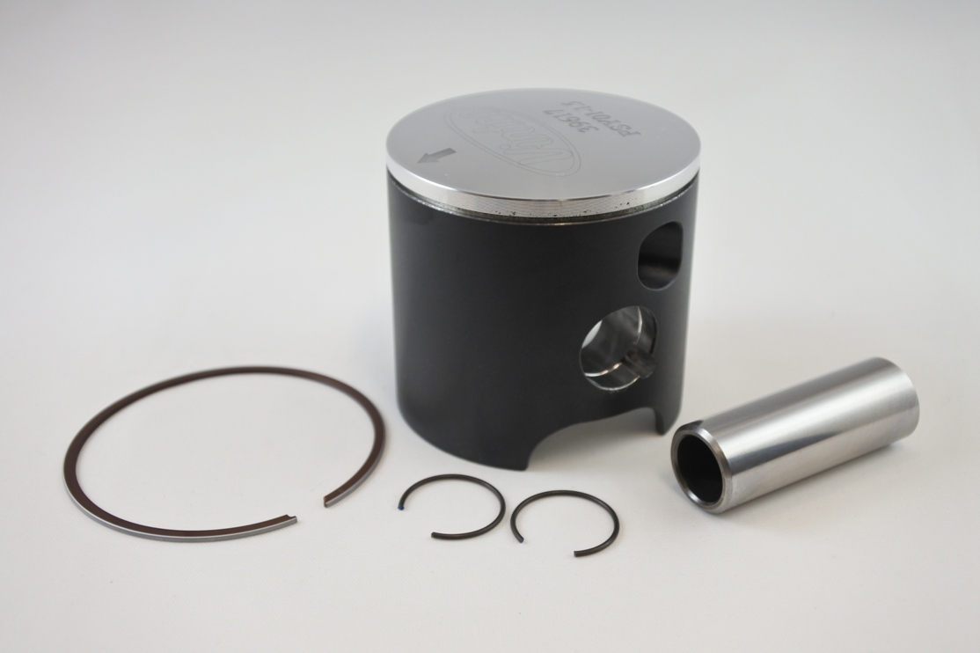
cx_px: 490
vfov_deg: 28.6
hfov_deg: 41.9
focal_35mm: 47
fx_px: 1279
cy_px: 326
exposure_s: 1/125
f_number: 4.5
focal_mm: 17.6
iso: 450
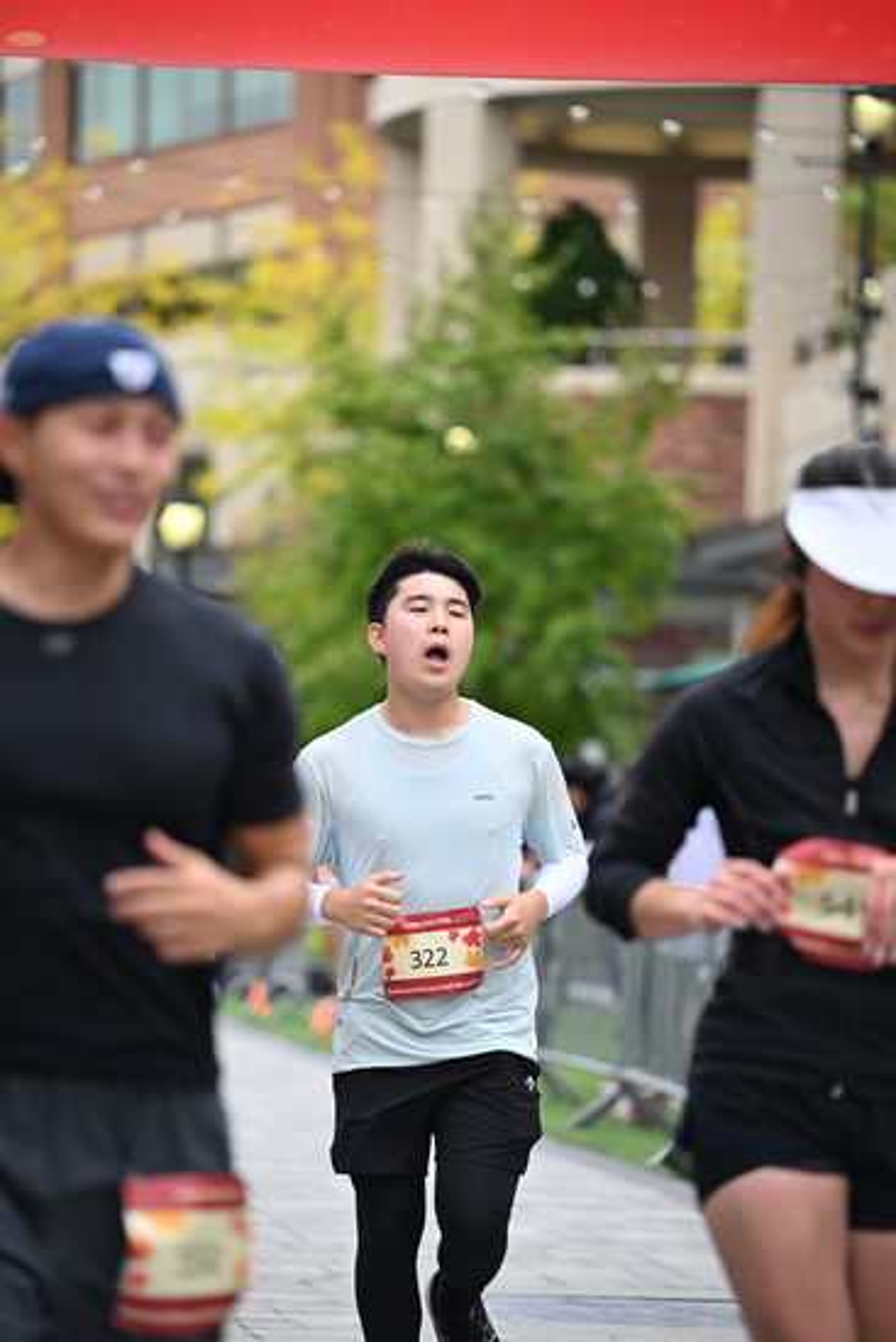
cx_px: 448
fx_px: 5223
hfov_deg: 9.8
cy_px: 671
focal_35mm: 140
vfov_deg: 14.6
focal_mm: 140
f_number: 2.8
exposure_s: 1/2500
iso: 640
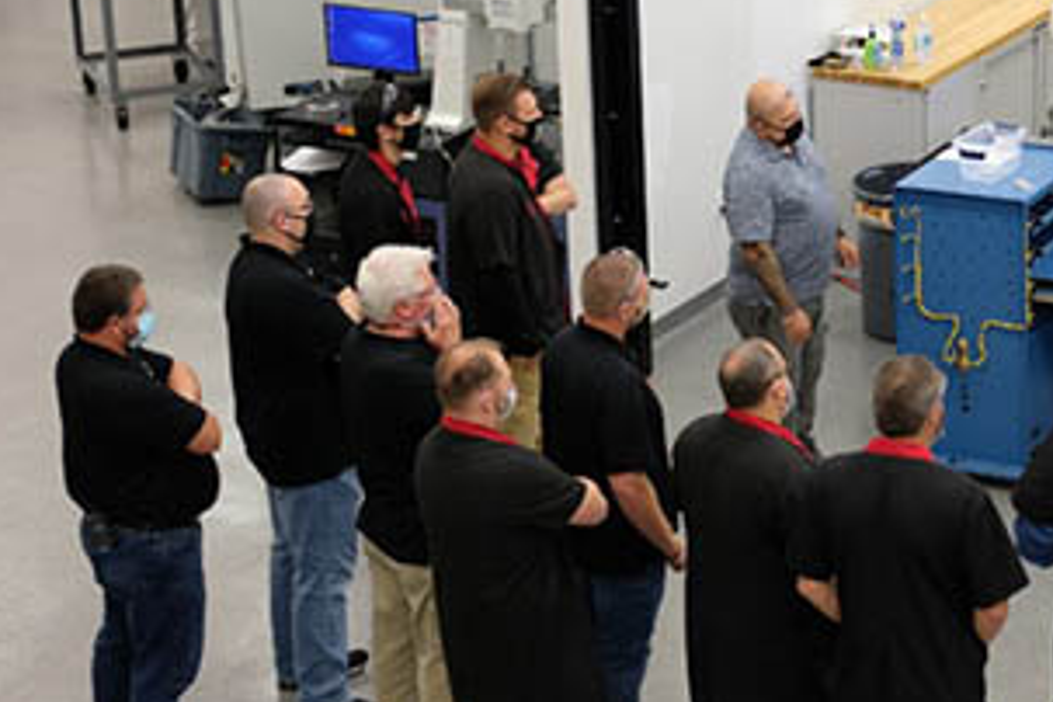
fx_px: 3071
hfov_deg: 19.1
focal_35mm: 105
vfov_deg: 13.0
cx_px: 966
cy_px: 278
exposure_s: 1/85
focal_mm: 35
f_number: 2
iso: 200
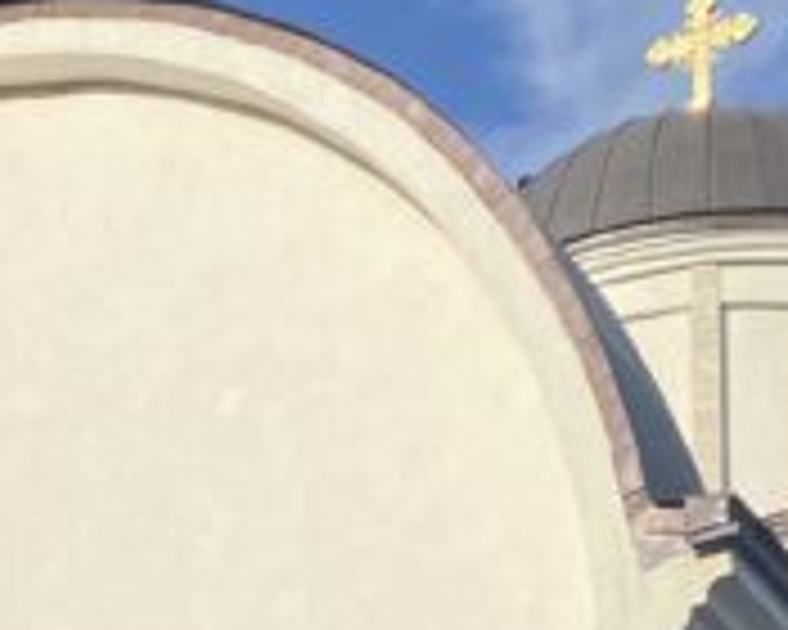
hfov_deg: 16.9
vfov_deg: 12.2
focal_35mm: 113
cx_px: 160
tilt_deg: +15.2
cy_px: 1228
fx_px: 2635
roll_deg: -3.5
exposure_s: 1/2688
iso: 32
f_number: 1.8
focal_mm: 4.25
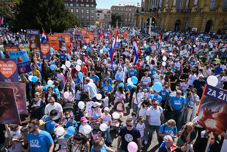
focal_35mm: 24
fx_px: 151
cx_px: 114
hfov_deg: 73.7
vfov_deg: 53.1
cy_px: 76
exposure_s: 1/3200
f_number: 4.5
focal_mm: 24
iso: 400
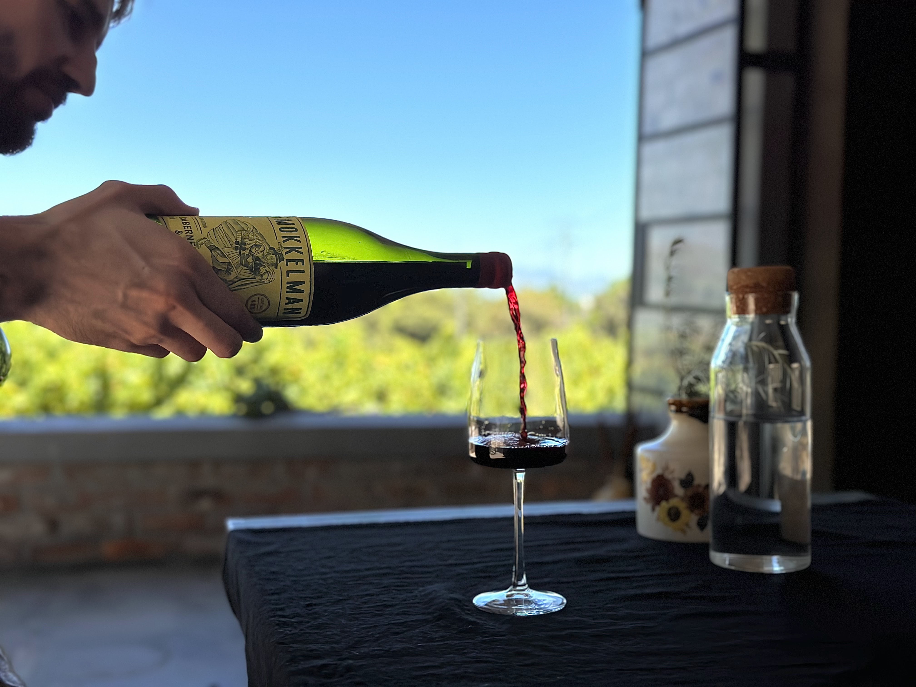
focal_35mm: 48
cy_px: 344
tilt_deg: -2.8
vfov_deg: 30.3
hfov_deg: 39.7
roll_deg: -0.4
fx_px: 1270
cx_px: 458
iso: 100
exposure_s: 1/5263
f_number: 1.78
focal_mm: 6.86
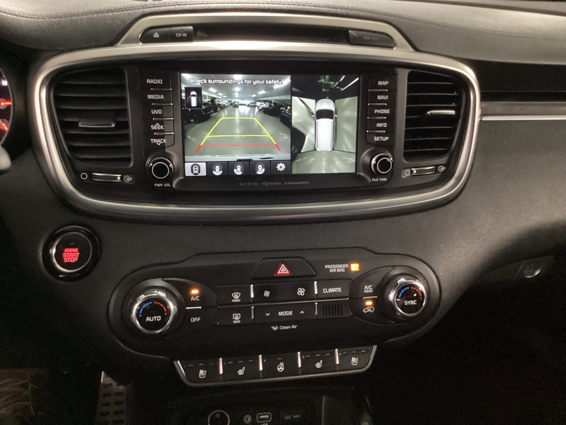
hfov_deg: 58.4
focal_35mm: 31
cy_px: 212
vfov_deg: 45.4
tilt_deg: -26.8
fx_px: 507
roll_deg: -3.2
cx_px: 283
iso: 640
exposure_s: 1/17
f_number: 2.4
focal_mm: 3.3
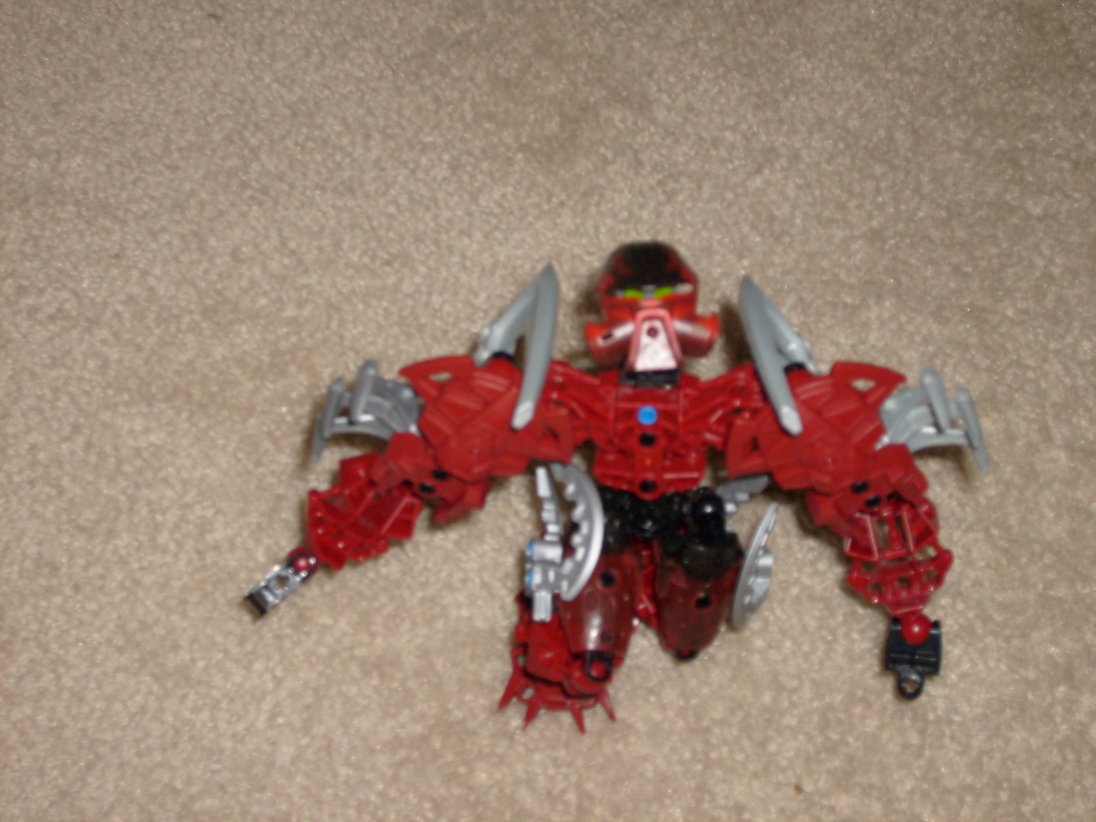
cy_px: 411
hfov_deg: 31.7
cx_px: 548
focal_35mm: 61
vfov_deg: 24.0
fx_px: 1931
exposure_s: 1/60
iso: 100
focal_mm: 10.3
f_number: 3.6
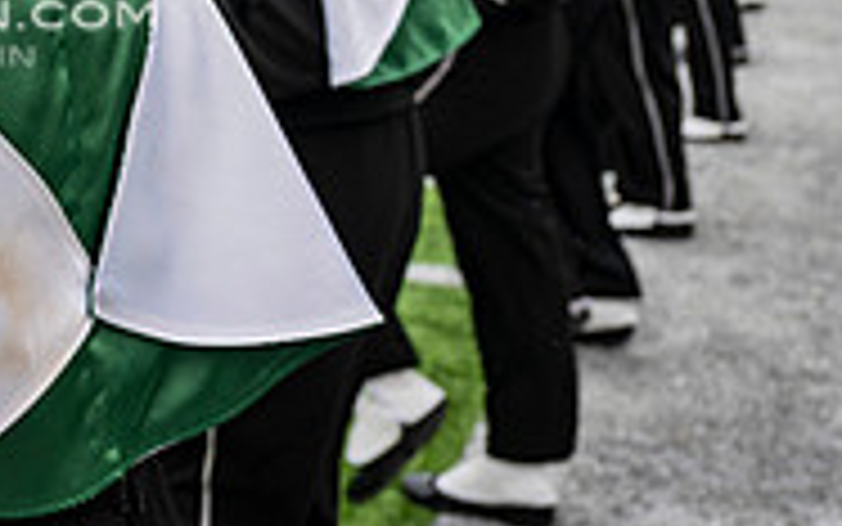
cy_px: -146
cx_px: -153
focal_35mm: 76
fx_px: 1745
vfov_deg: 16.3
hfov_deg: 24.7
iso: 160
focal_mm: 24
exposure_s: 1/500
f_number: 2.8
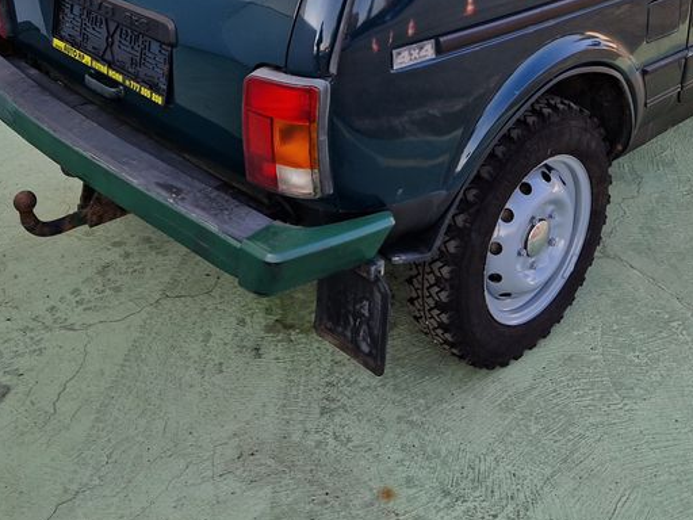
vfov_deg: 29.6
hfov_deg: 41.1
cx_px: 406
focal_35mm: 46
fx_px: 921
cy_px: 8
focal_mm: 5.4
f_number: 1.8
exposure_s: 1/380
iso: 50
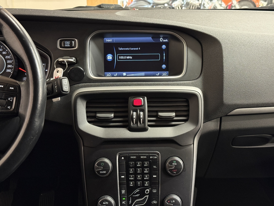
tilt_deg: -17.4
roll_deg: +0.7
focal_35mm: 48
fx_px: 380
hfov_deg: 39.7
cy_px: 103
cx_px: 137
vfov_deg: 30.3
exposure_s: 1/33
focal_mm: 6.76
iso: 320
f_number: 1.78
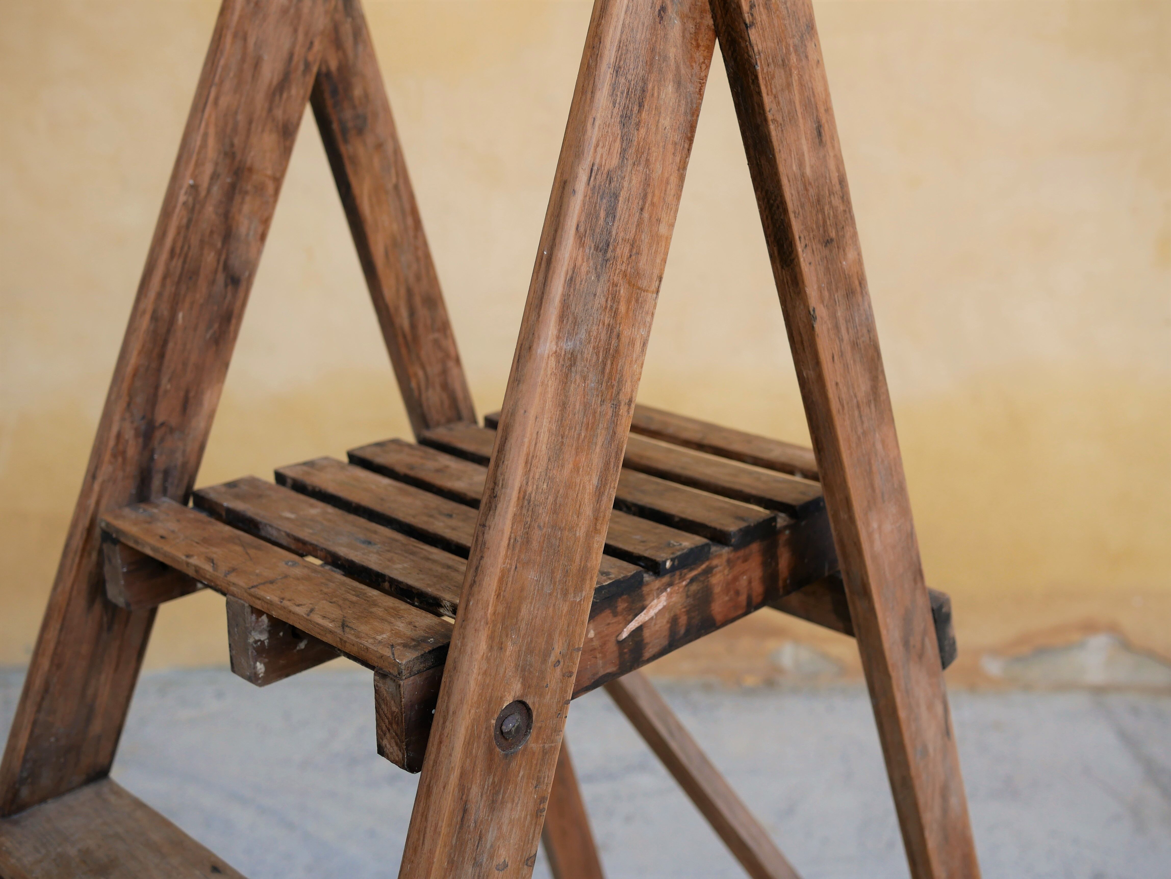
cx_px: 586
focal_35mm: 40
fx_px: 1354
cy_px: 440
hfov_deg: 46.8
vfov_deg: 36.0
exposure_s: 1/320
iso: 200
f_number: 2.8
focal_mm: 20
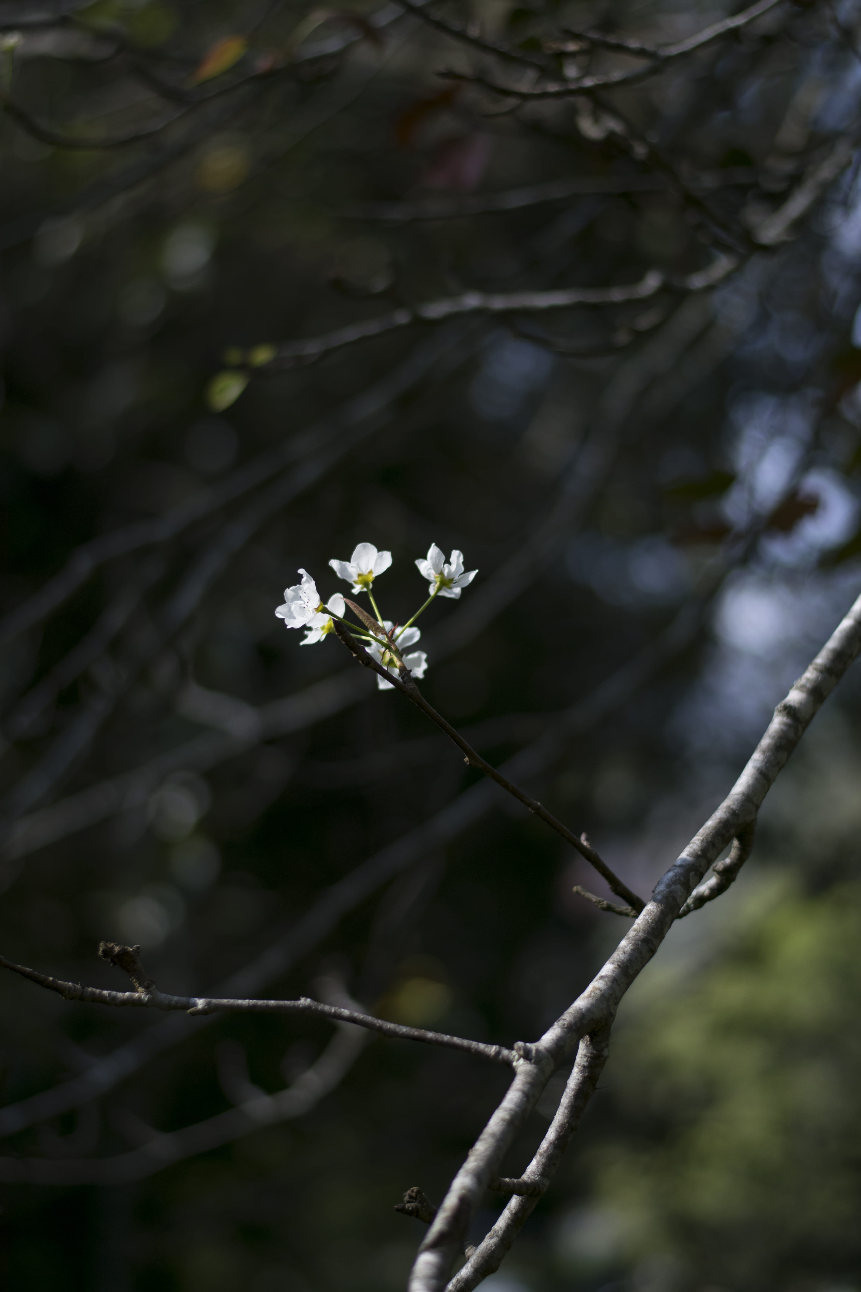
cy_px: 646
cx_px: 430
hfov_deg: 18.2
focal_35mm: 75
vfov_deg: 27.0
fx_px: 2690
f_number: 1.8
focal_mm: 50
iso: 100
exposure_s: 1/2500
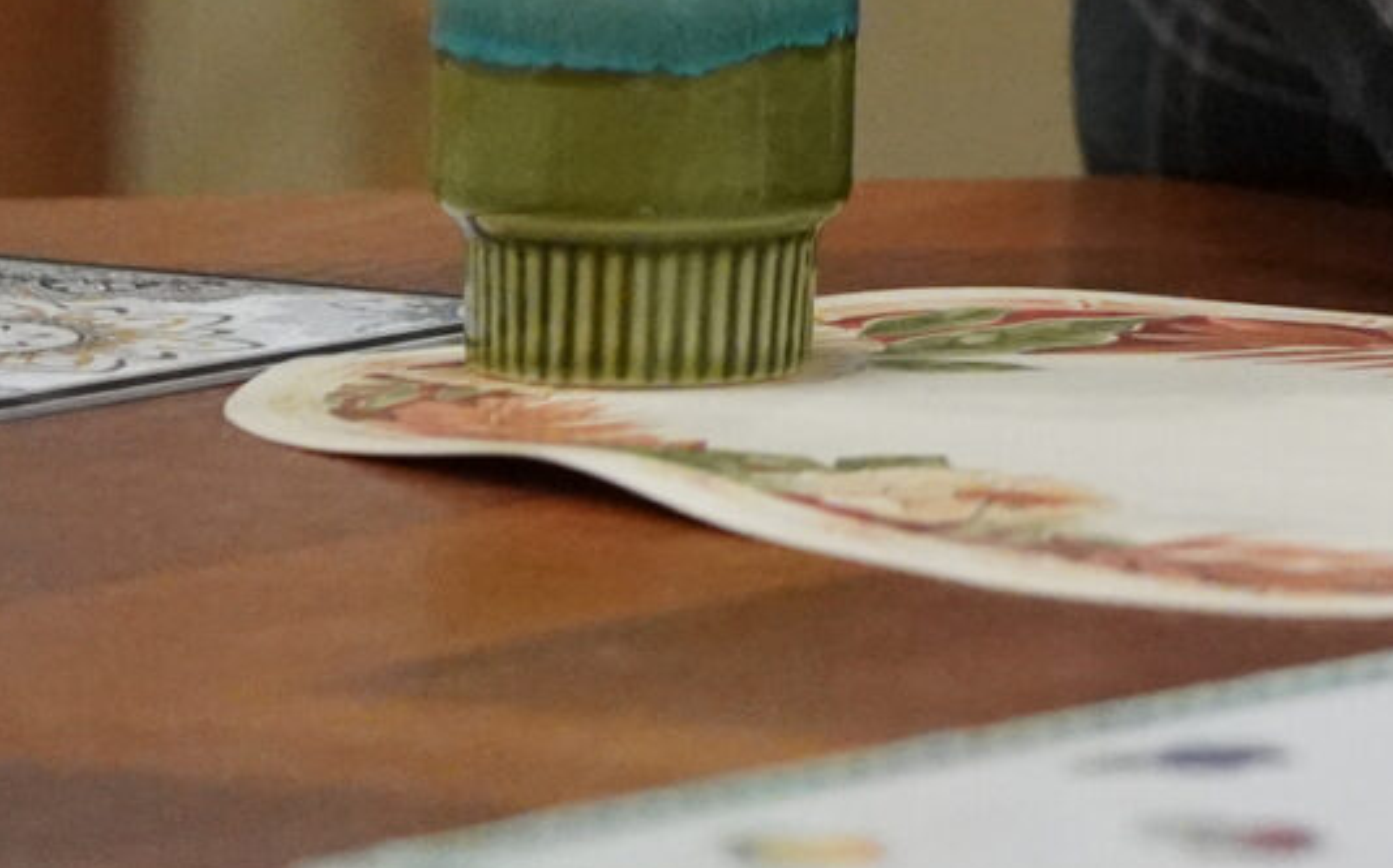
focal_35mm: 978
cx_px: 2348
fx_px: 37105
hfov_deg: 2.1
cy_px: -812
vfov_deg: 1.3
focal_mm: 200
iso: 8000
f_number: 2.8
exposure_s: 1/200
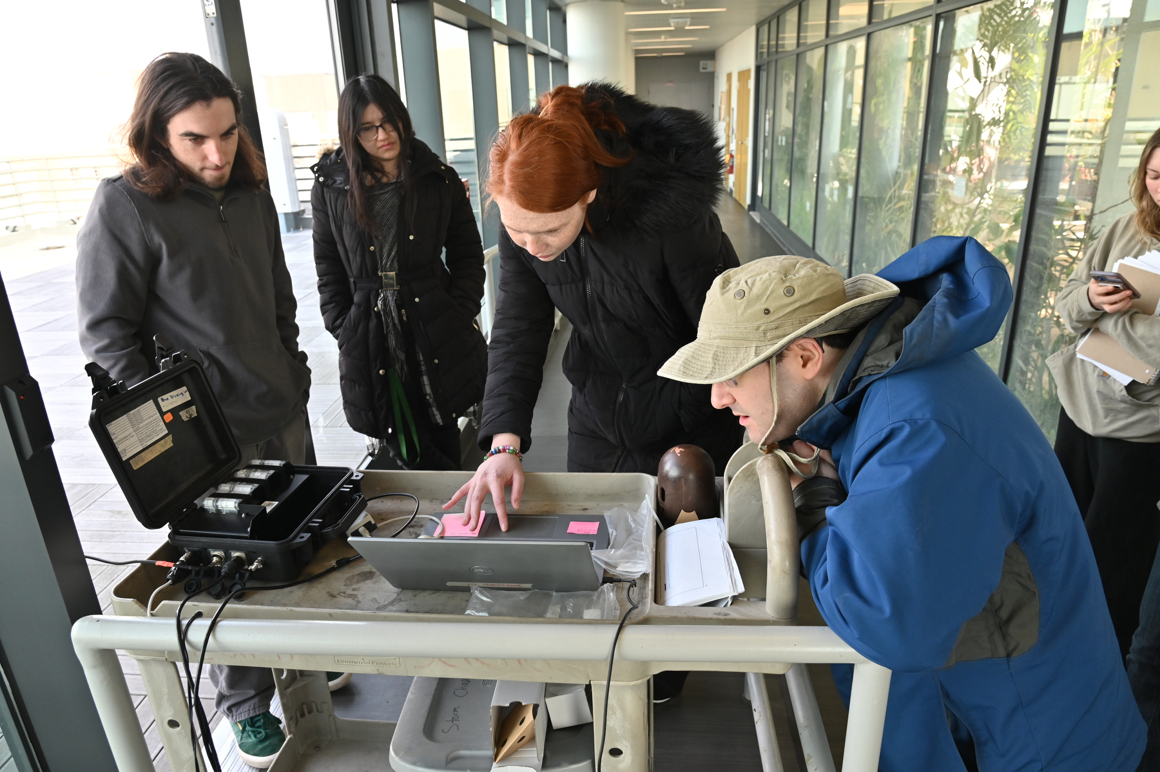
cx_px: 580
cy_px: 386
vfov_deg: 53.1
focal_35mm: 24
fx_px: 773
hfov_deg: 73.8
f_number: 7.1
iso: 800
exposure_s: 1/200
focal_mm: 24
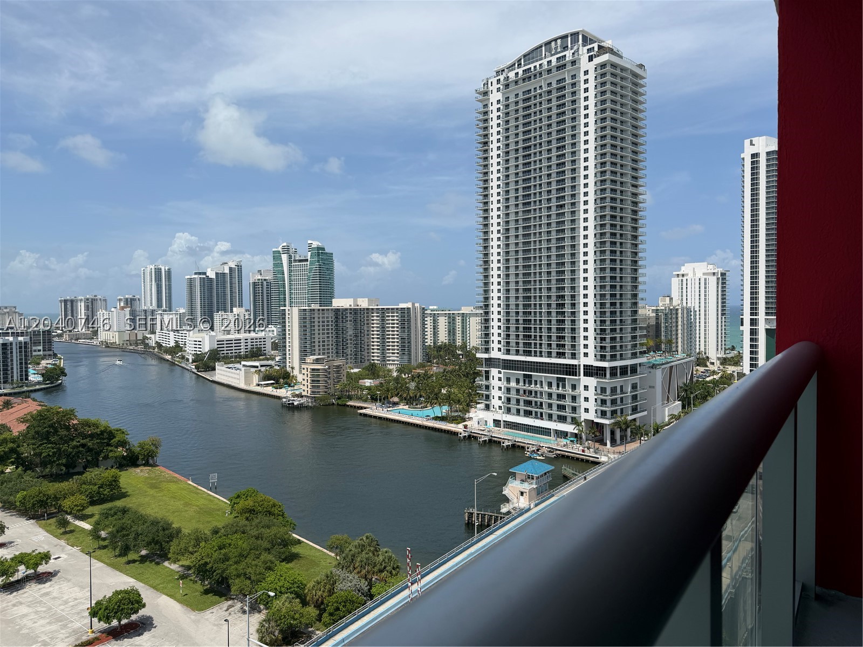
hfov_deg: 71.6
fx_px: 598
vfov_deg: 56.8
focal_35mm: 24
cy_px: 324
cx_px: 432
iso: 80
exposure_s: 1/8130
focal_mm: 6.76
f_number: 1.78
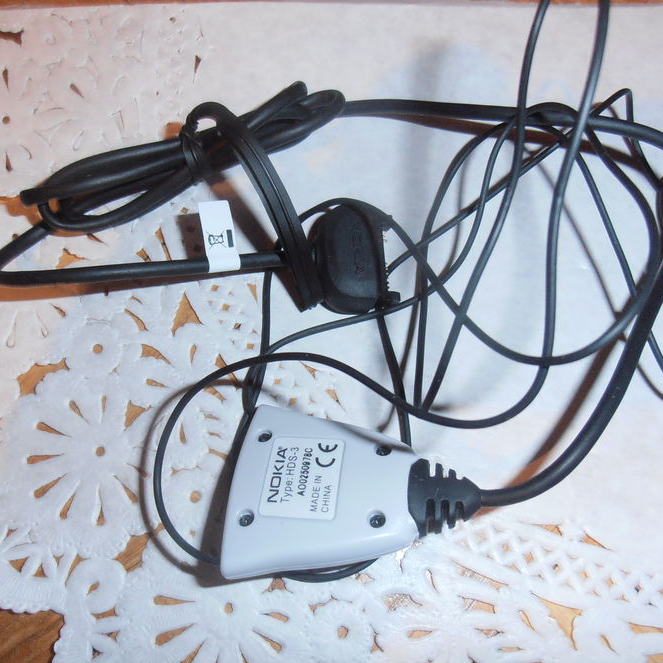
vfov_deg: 51.1
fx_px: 693
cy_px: 351
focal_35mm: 32
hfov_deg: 51.0
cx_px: 287
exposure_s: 1/30
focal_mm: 4.2
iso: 125
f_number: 3
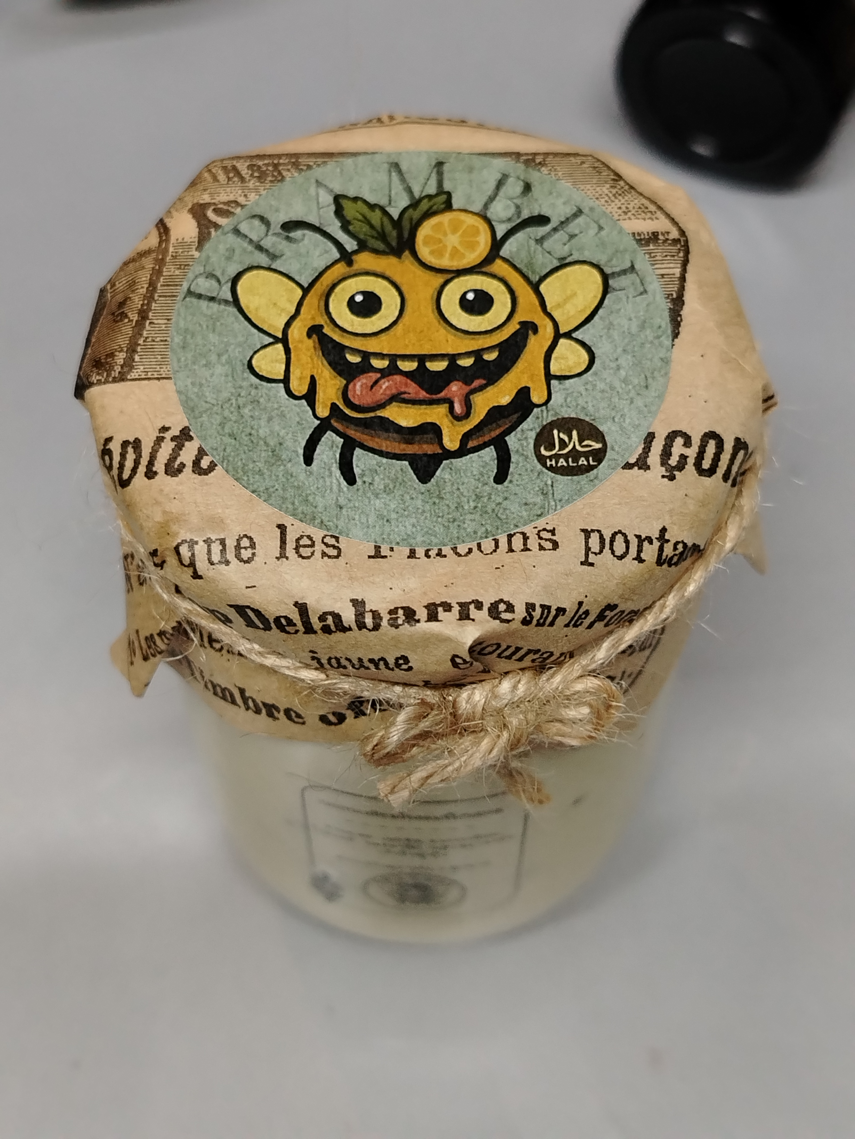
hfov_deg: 30.9
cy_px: 570
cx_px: 428
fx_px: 1548
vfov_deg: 40.4
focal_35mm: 47
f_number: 1.75
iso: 2413
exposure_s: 1/100
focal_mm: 5.25
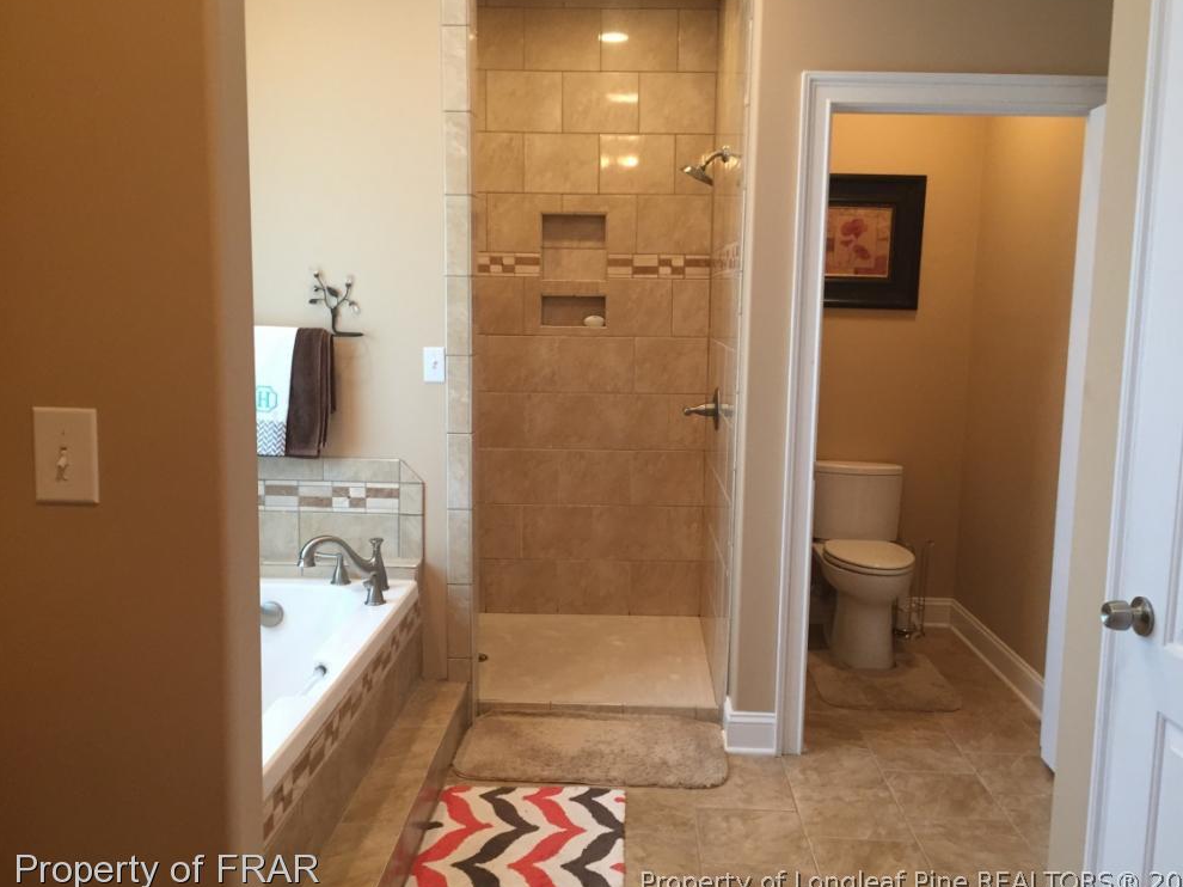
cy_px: 442
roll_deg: -0.9
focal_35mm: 30
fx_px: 1025
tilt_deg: -6.3
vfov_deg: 46.8
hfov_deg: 60.0
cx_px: 609
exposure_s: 1/30
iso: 125
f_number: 2.2
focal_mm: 4.15
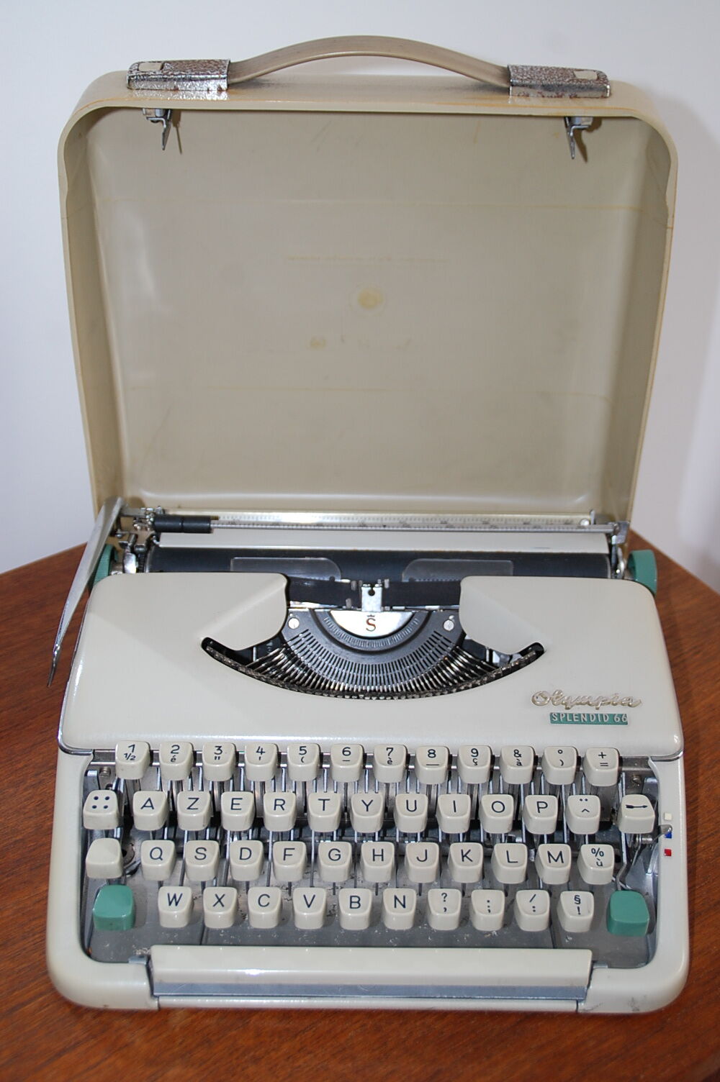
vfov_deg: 41.1
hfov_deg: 28.0
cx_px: 360
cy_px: 541
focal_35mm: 48
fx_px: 1443
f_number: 4.2
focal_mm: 32
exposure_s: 1/60
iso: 400
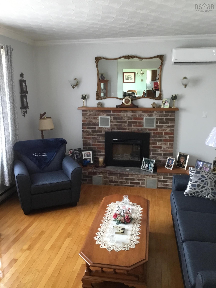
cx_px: 108
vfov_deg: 58.4
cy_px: 144
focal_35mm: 31
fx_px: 258
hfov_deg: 45.4
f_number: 2.4
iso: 100
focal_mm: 3.3
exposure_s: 1/30
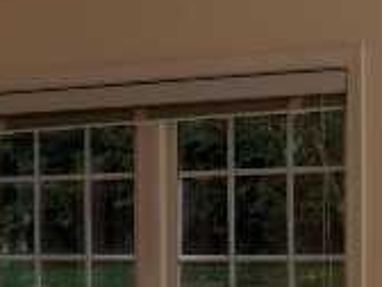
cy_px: 330
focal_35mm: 149
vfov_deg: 9.8
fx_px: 1644
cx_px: 14
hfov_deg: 13.1
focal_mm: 8
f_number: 2.8
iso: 100
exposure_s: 1/307
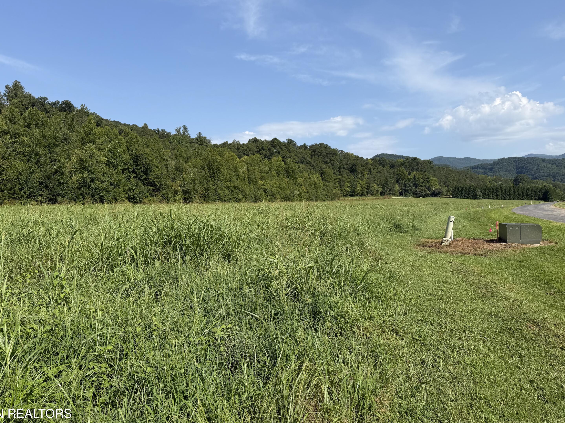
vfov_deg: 54.9
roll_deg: +0.6
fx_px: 408
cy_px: 213
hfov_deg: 69.4
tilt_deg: -0.9
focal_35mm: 25
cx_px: 272
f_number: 1.78
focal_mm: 6.76
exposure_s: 1/5319
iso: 80
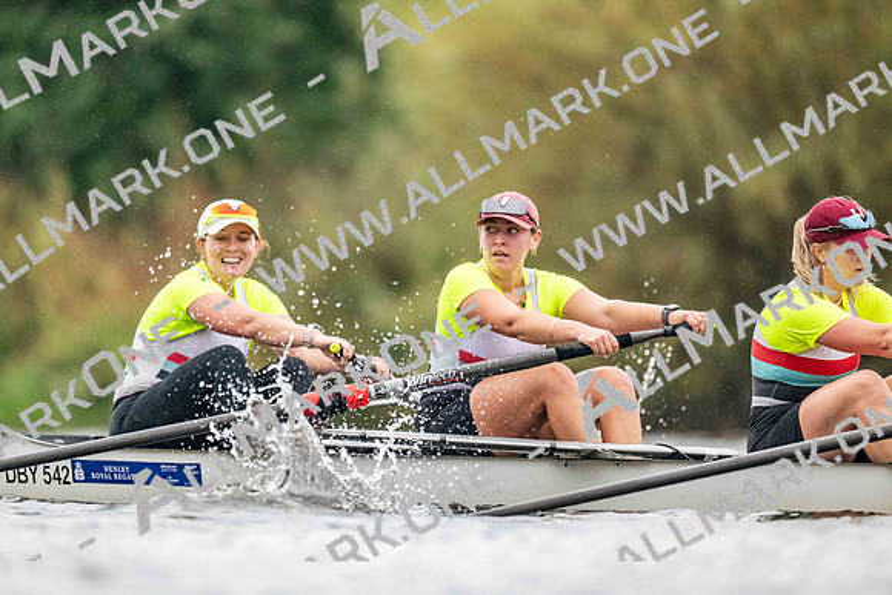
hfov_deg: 3.4
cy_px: 298
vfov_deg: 2.3
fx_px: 14869
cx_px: 446
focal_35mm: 600
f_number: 4
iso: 6400
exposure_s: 1/2500
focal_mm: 600
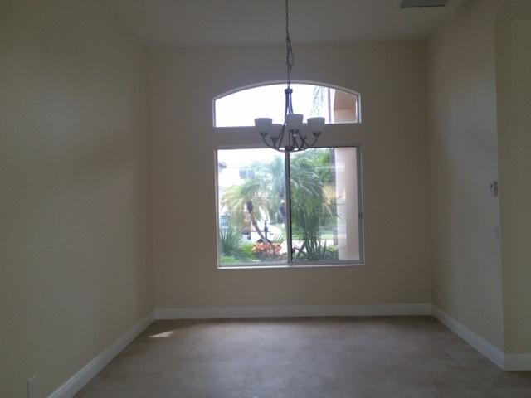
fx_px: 460
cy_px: 199
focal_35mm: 30
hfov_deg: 60.0
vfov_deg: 46.8
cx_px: 266
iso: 80
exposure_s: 1/120
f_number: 2.2
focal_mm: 4.12
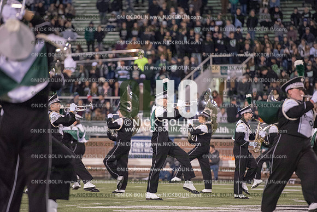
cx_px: 158
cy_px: 106
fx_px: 1761
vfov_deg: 6.9
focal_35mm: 200
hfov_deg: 10.3
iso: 5000
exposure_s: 1/1250
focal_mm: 200
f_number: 3.2
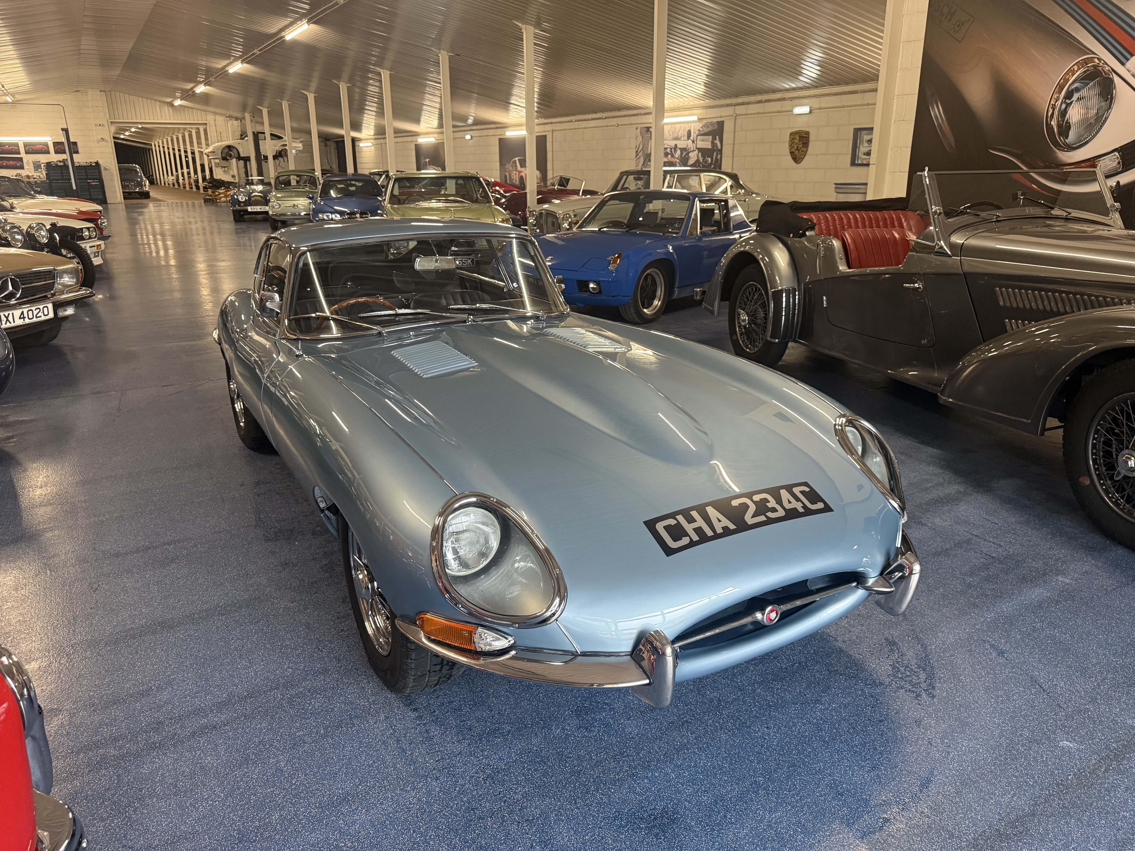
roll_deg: +0.6
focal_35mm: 24
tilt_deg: -17.4
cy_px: 426
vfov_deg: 56.8
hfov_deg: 71.6
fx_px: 787
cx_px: 568
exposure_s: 1/50
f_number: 1.78
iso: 320
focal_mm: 6.76
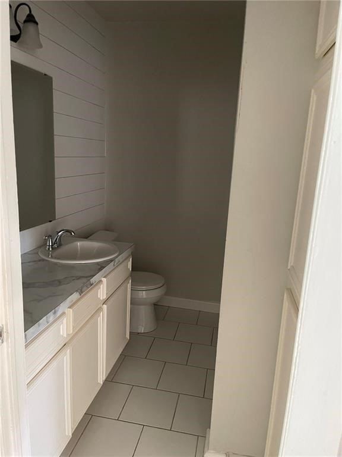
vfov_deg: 67.3
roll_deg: -1.5
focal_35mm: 26
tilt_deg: -9.5
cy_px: 228
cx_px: 171
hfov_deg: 53.1
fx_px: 343
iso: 640
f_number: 1.6
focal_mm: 5.1
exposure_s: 1/39
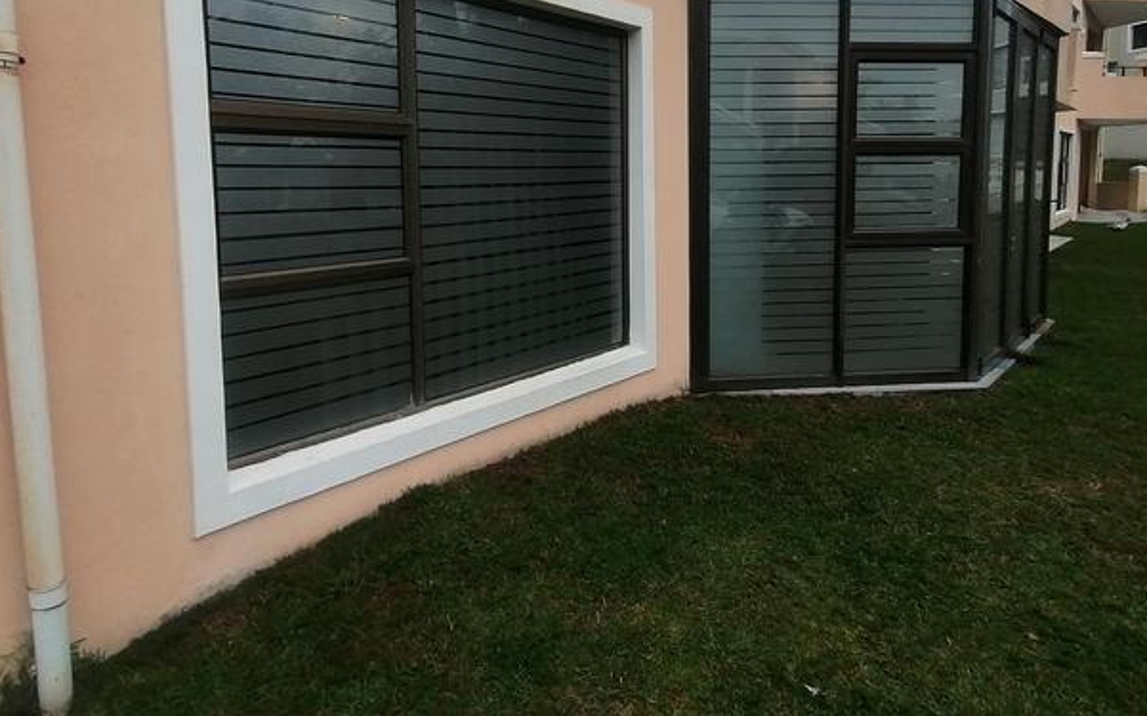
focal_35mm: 24
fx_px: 750
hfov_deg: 74.8
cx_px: 578
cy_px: 252
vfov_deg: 50.3
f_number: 2.4
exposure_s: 1/196
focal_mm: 1.78
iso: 50
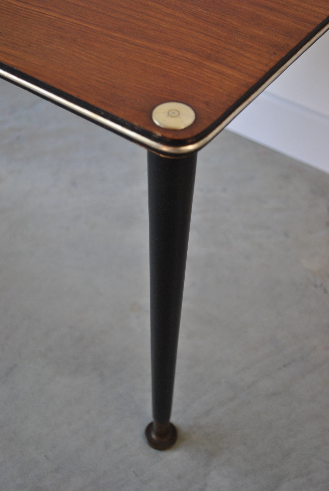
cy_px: 246
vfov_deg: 36.8
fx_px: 738
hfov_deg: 25.1
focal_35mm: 54
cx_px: 164
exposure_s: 1/50
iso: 200
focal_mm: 36
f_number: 5
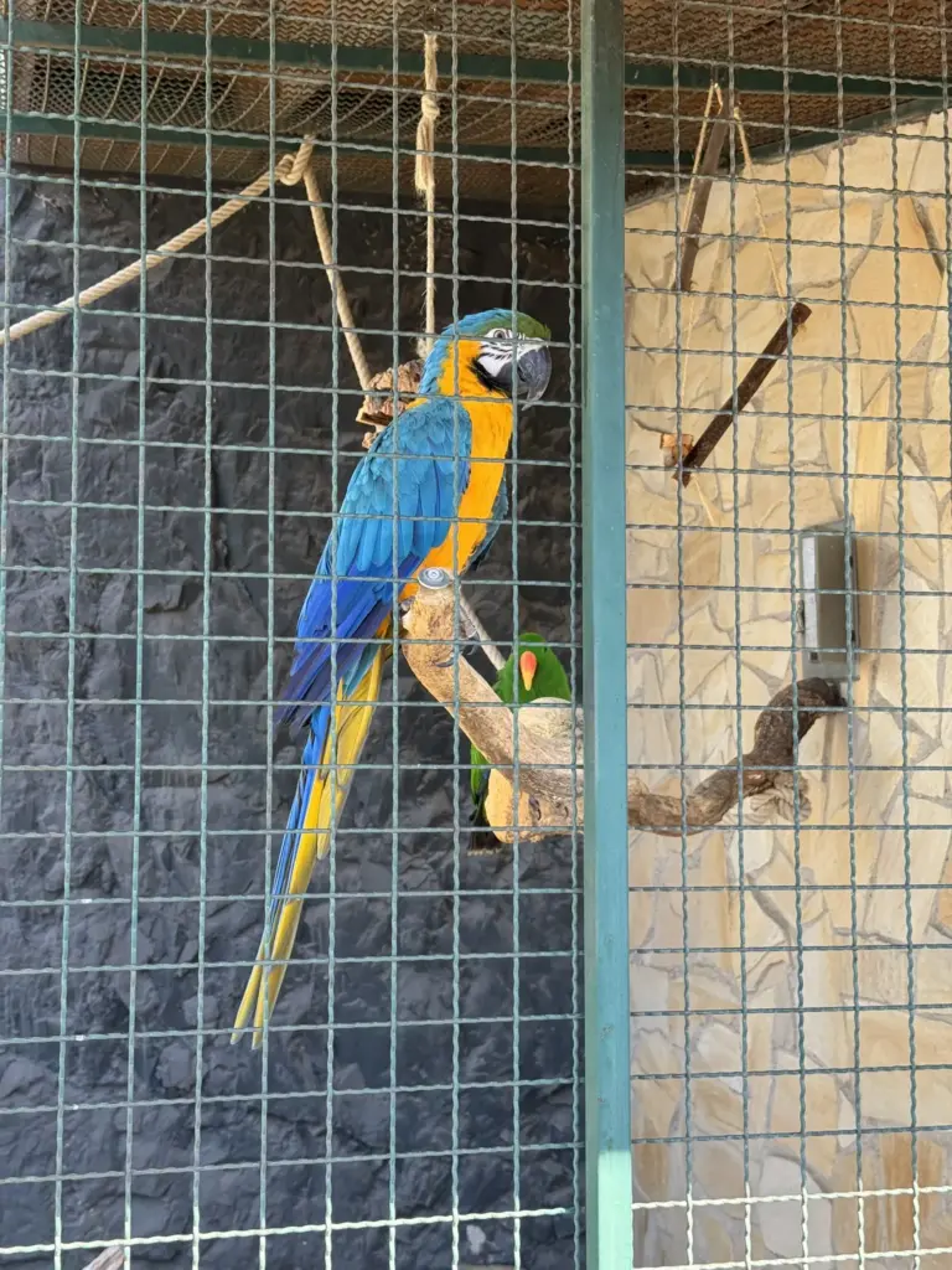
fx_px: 1760
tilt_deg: +1.2
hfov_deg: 30.3
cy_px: 635
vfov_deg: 39.7
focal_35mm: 48
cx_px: 476
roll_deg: +2.3
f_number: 1.78
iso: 64
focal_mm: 6.76
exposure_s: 1/370
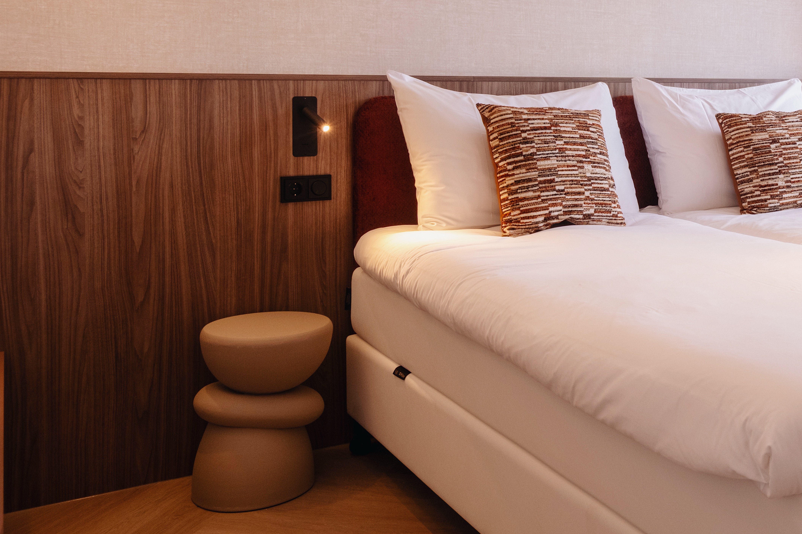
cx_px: 672
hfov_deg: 43.6
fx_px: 936
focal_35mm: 42
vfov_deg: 31.6
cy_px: 175
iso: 320
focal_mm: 15
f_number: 11
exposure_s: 1/4
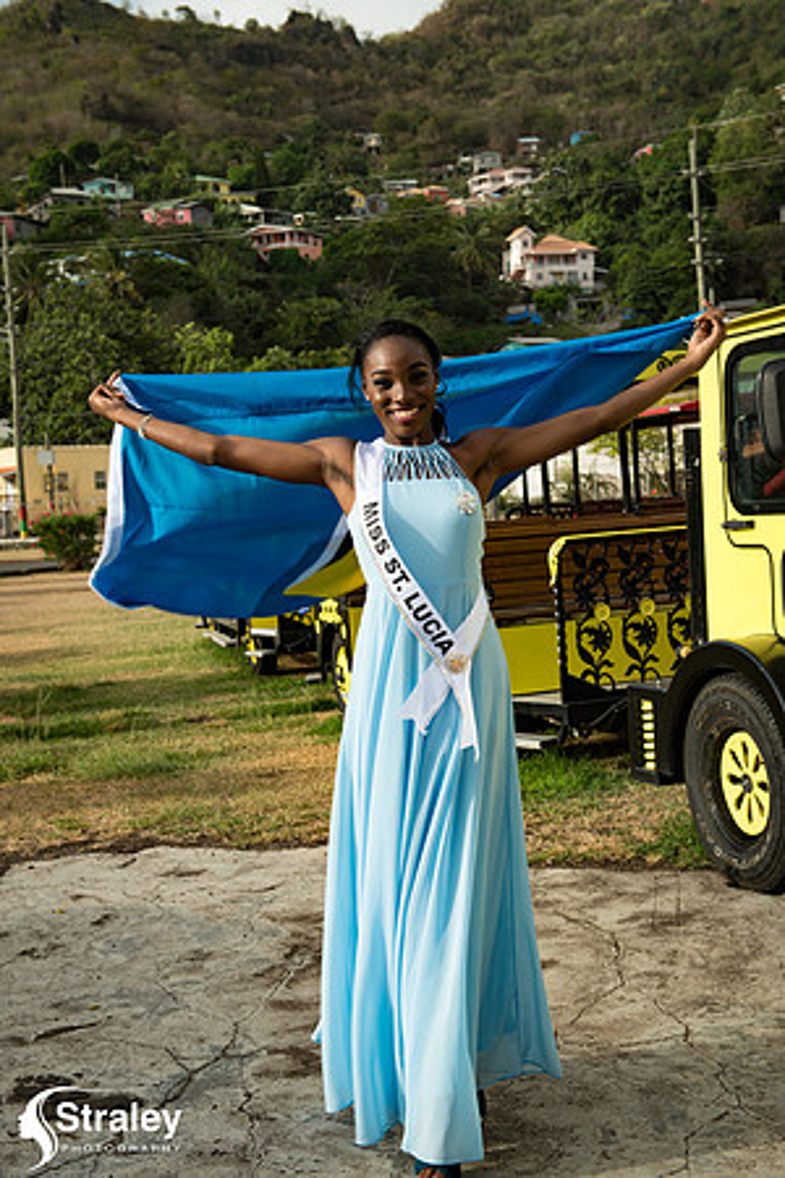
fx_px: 1635
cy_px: 589
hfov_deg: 27.0
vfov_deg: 39.6
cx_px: 392
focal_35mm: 50
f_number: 6.3
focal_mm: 50
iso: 80
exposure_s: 1/160
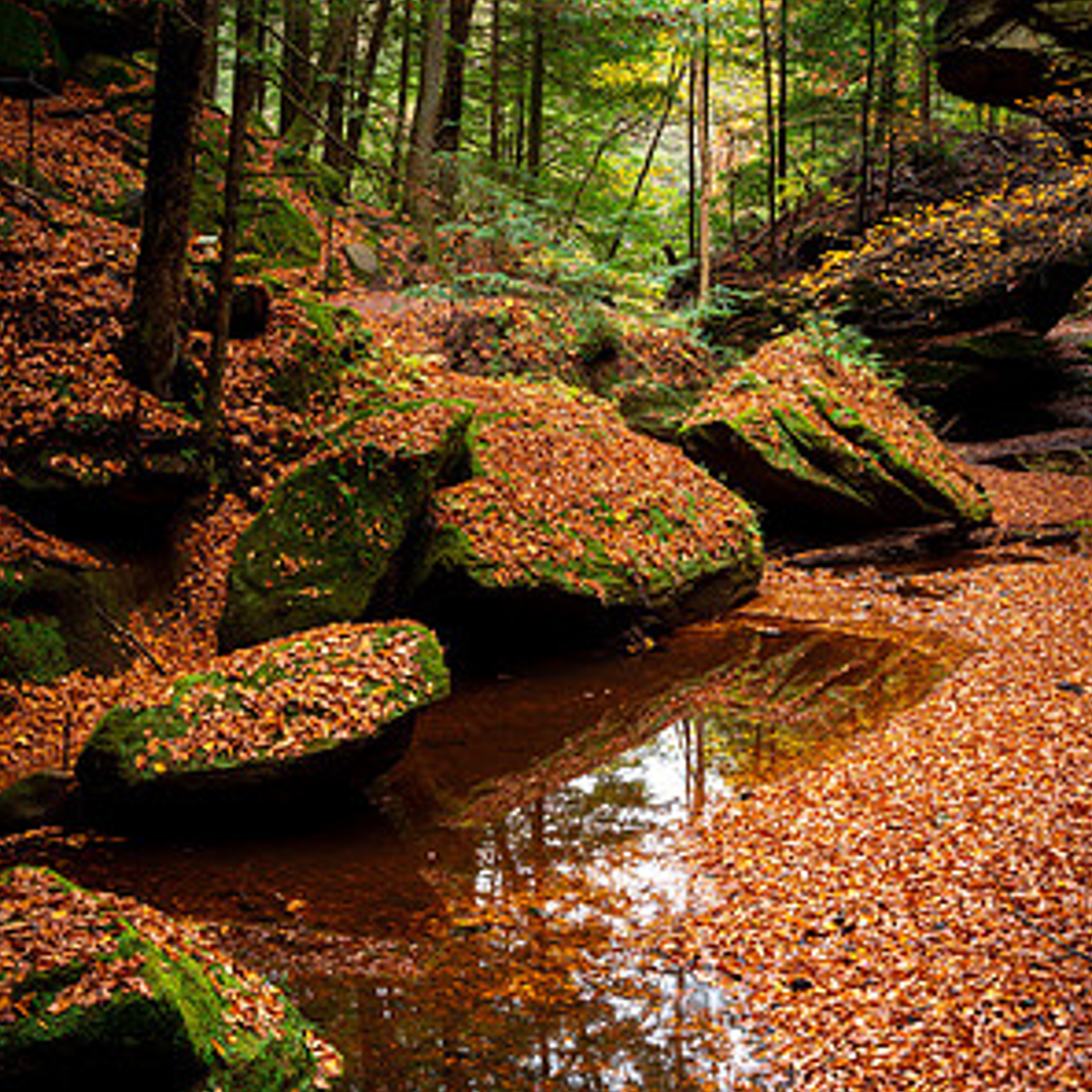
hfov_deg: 27.7
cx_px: 550
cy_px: 572
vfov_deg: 27.7
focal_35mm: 62
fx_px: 2213
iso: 64
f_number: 13
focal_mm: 48
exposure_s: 4
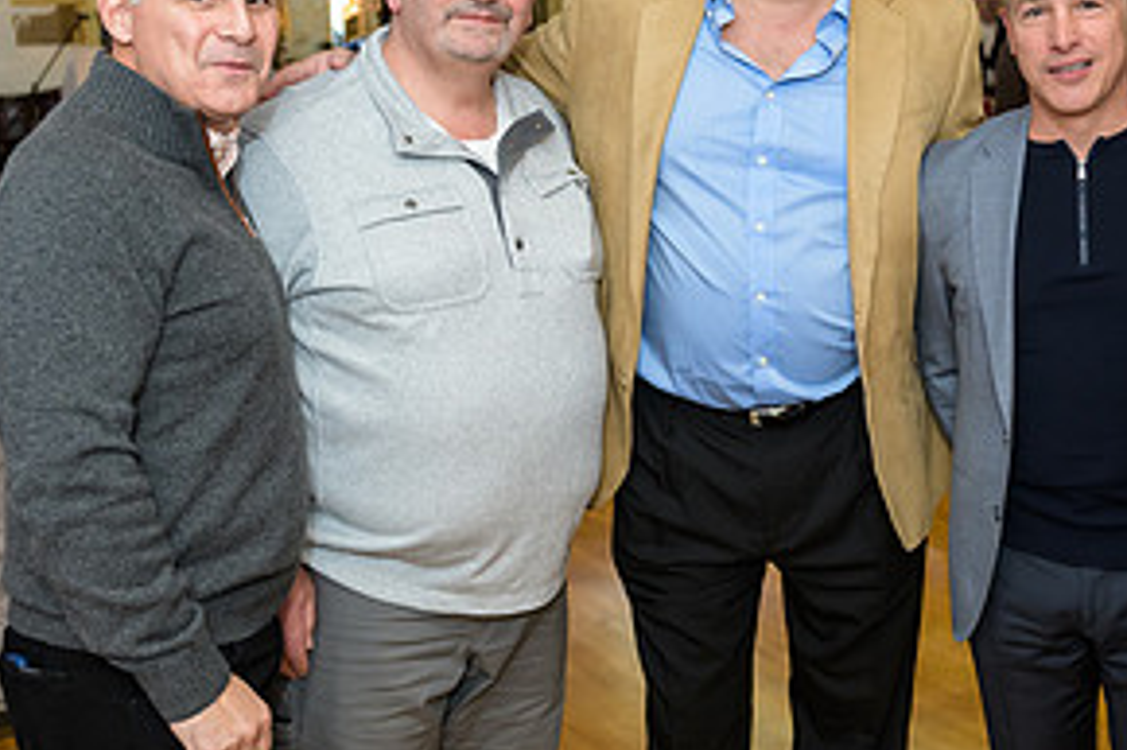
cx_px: 769
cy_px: 212
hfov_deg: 37.7
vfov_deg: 25.7
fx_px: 1627
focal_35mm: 52
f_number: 3.2
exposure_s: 1/125
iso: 1000
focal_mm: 26
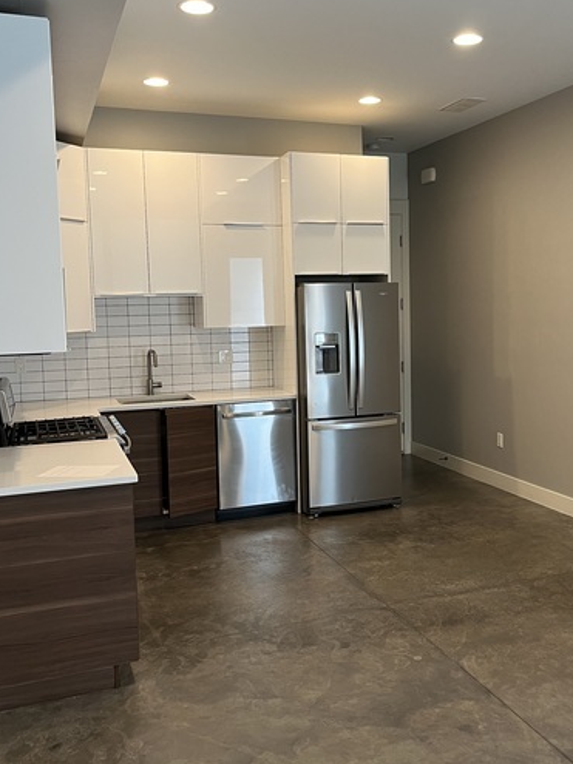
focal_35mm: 35
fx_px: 773
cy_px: 368
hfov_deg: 40.5
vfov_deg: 52.6
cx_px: 351
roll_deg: +1.1
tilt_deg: -4.2
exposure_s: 1/60
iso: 125
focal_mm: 5.1
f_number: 1.6
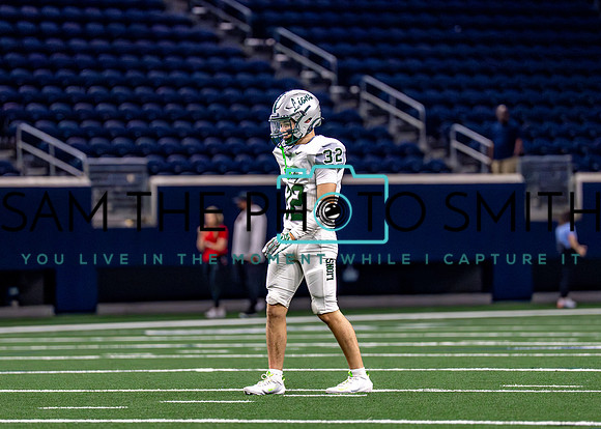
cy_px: 201
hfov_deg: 6.1
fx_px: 5632
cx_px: 314
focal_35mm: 330
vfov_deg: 4.4
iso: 5000
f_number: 2.8
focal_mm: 200
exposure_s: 1/2000
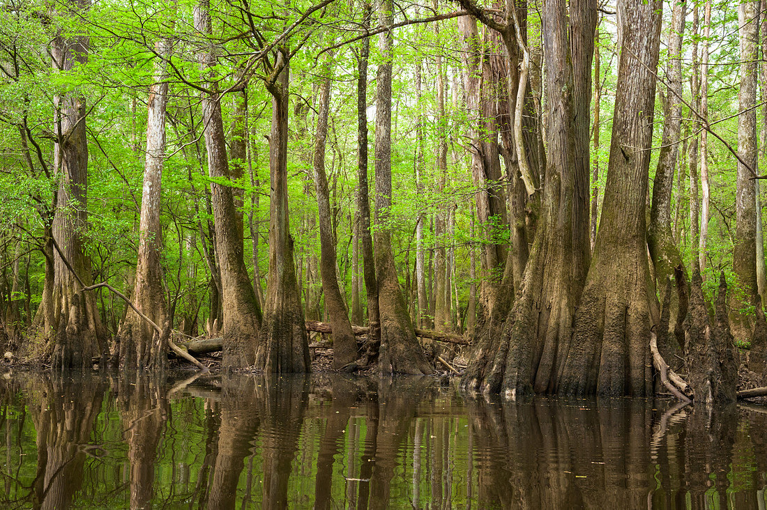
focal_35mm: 49
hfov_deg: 40.3
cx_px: 383
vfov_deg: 27.4
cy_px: 262
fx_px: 1046
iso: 1600
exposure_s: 1/320
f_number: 9
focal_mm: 47
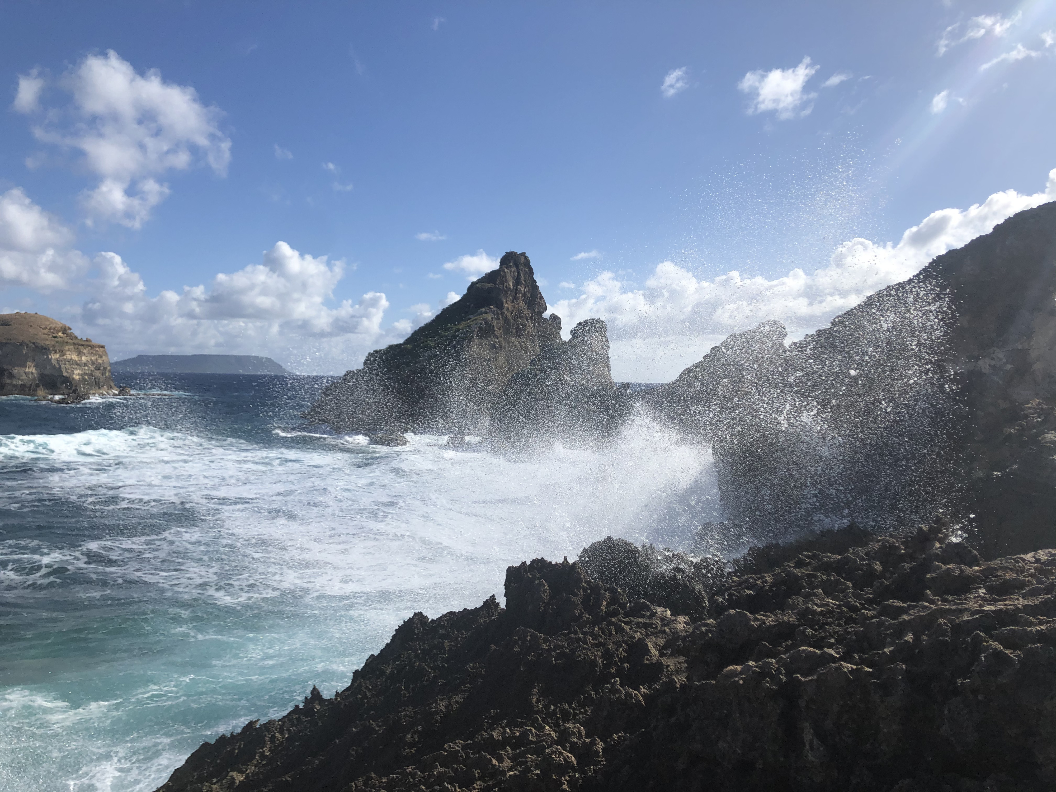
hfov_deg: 63.4
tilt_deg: -1.7
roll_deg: -0.6
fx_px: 854
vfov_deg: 49.7
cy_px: 396
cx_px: 528
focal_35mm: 28
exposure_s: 1/4808
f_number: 1.8
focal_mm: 4
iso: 20
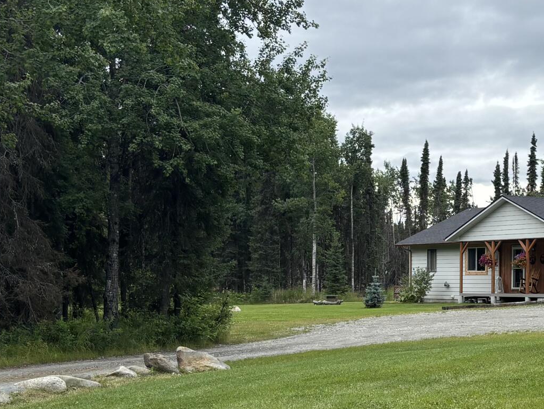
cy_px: 329
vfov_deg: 19.2
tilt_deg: -3.3
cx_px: 440
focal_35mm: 76
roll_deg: -0.7
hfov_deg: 25.2
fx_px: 1195
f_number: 1.6
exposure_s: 1/1567
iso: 50
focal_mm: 5.96
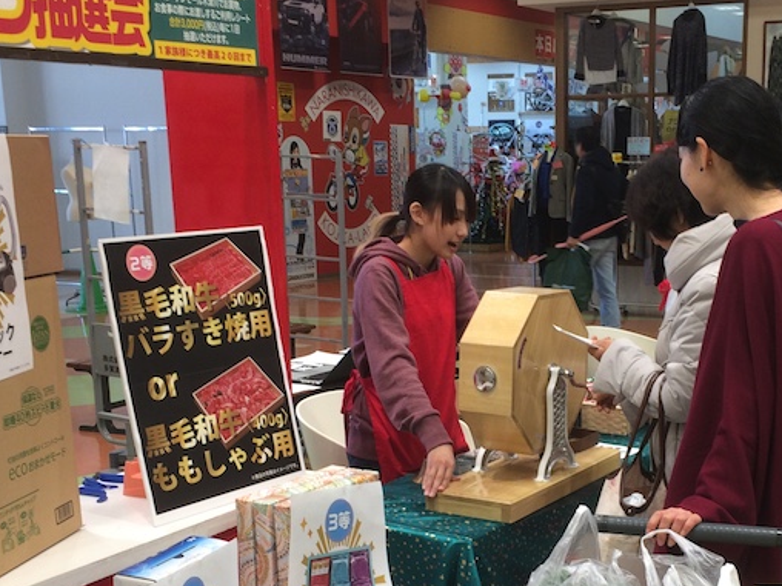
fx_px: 1220
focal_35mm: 54
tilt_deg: -12.7
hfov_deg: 35.0
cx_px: 552
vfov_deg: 26.7
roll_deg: +0.7
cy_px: 438
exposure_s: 1/60
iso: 40
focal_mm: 4.15
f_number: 2.2
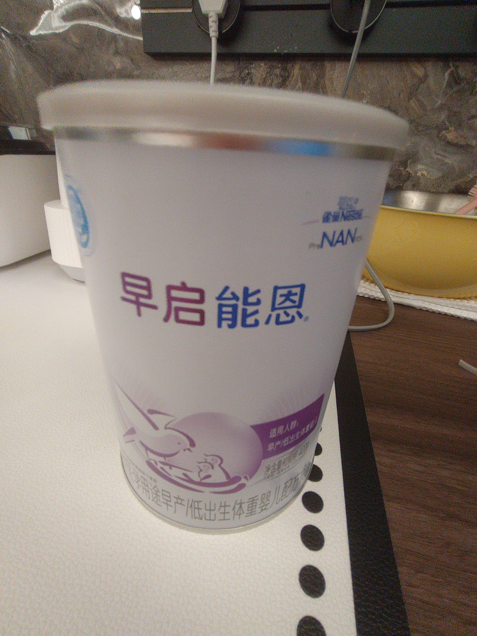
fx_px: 294
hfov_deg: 78.1
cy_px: 318
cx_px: 238
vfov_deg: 94.5
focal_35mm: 16
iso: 1600
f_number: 2.2
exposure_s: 1/33
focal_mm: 1.68
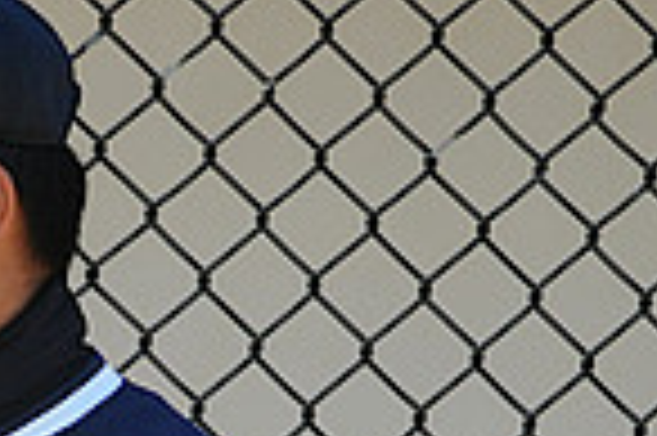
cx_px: -148
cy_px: 789
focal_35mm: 1792
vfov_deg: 0.8
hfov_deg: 1.2
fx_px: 32667
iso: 200
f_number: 4
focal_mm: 300
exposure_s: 1/500
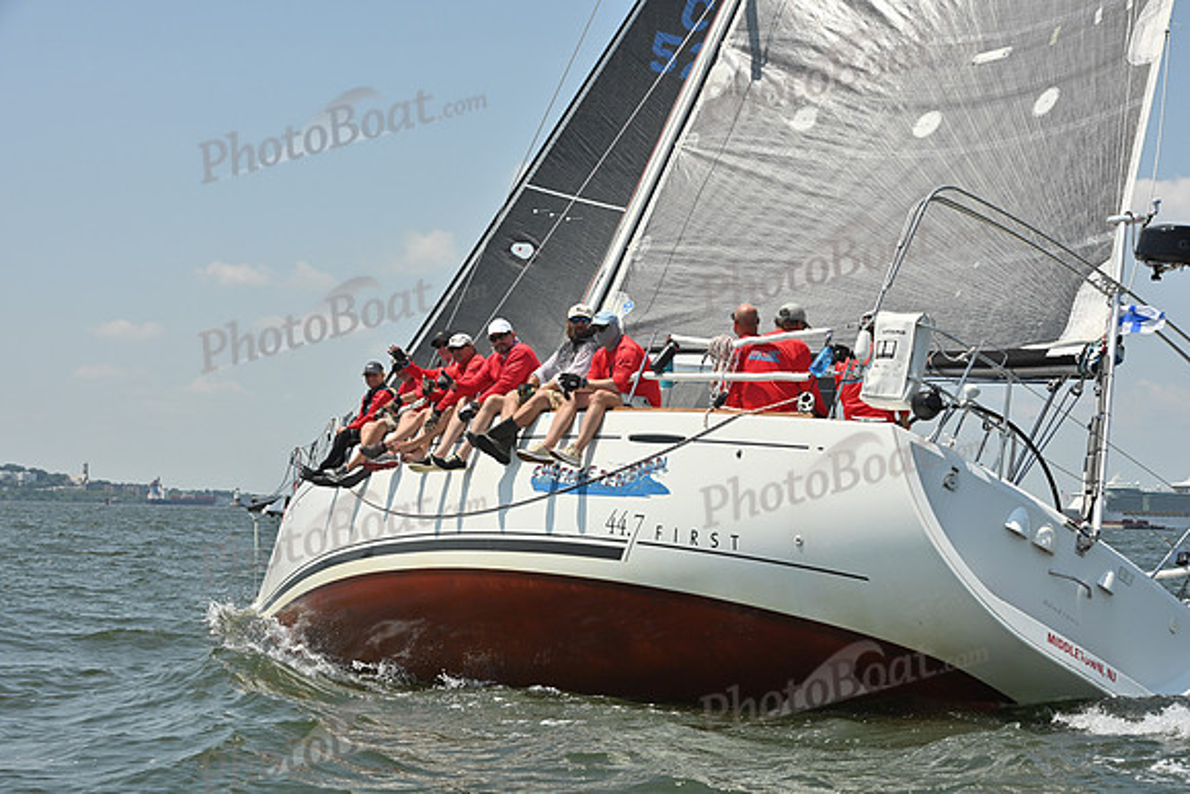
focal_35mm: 70
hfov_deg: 28.8
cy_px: 397
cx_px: 595
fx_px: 2314
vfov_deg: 19.5
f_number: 10
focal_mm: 70
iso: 320
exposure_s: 1/1250
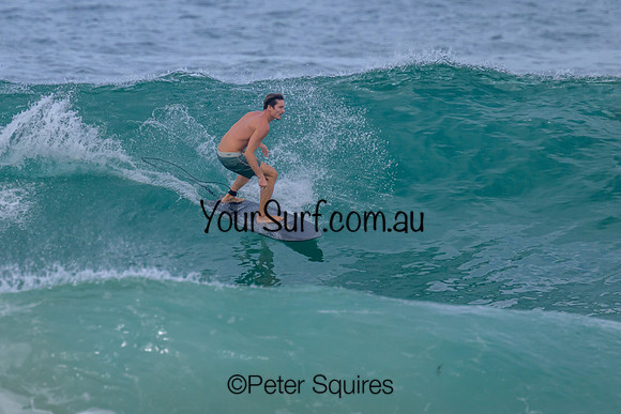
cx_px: 205
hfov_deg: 1.9
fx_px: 18576
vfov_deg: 1.3
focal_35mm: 1077
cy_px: 169
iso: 1250
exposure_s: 1/2000
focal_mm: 800
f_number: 11
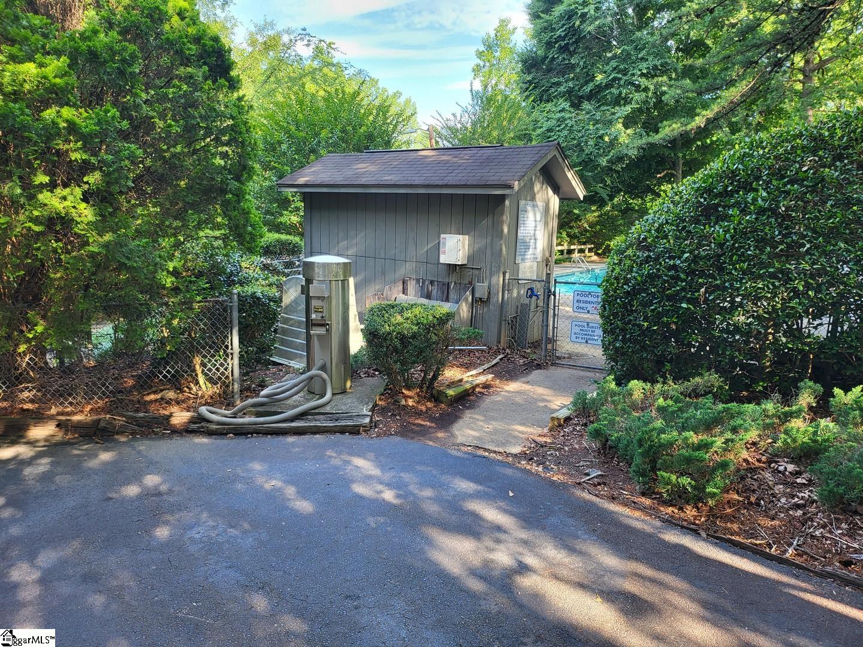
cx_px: 432
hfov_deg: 71.6
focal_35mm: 24
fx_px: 598
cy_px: 324
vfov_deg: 56.8
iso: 64
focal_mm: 5
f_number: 1.8
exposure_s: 1/120
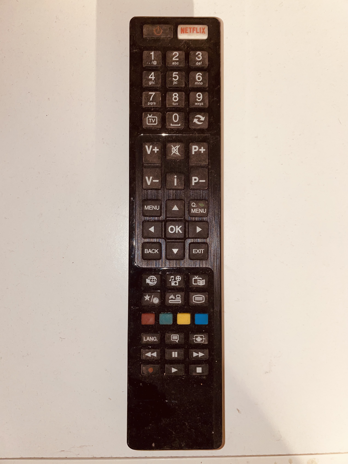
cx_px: 174
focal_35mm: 26
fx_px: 349
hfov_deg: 53.1
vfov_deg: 67.3
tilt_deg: -87.1
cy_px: 232
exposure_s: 1/4
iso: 32
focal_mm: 4.2
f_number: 1.6
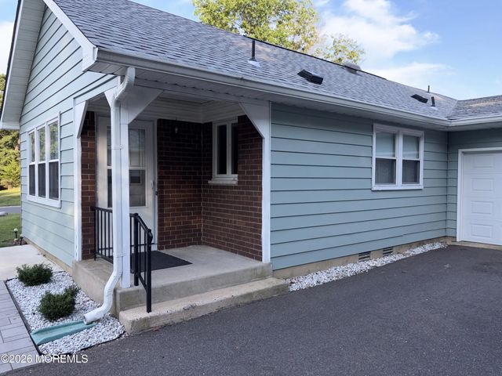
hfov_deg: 67.3
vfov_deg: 53.1
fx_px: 377
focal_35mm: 26
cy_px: 188
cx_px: 251
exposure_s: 1/450
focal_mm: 5.96
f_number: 1.6
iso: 32
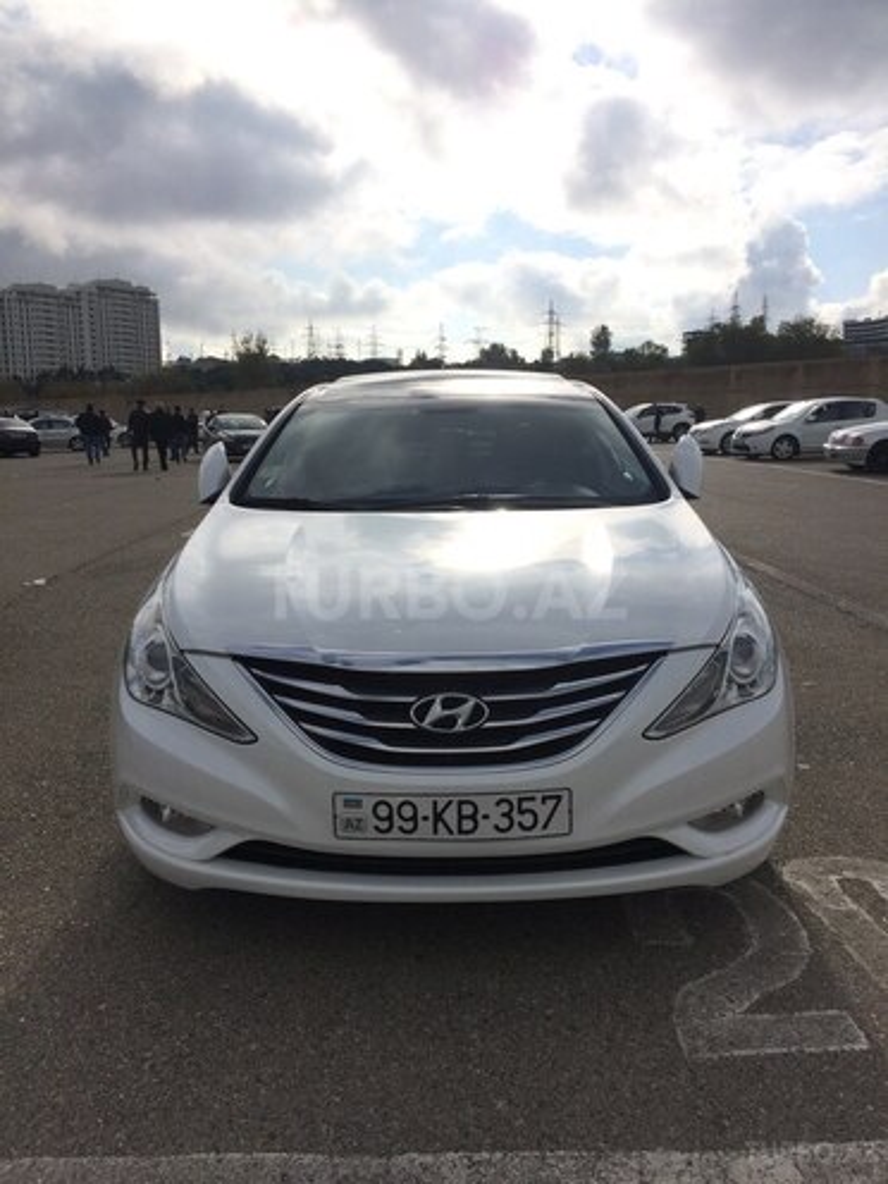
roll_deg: +2.4
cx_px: 444
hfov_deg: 48.2
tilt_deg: -10.2
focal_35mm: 29
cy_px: 592
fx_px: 992
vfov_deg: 61.7
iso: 32
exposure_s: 1/4566
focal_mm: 4.15
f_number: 2.2
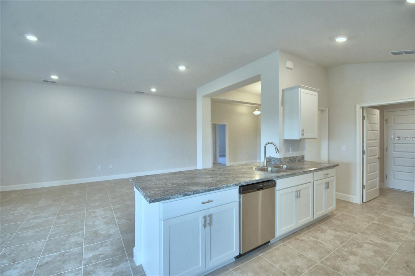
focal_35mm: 15
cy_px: 138
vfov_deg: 77.3
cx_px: 208
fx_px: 173
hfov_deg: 100.4
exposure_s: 1/80
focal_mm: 10
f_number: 4.5
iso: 400
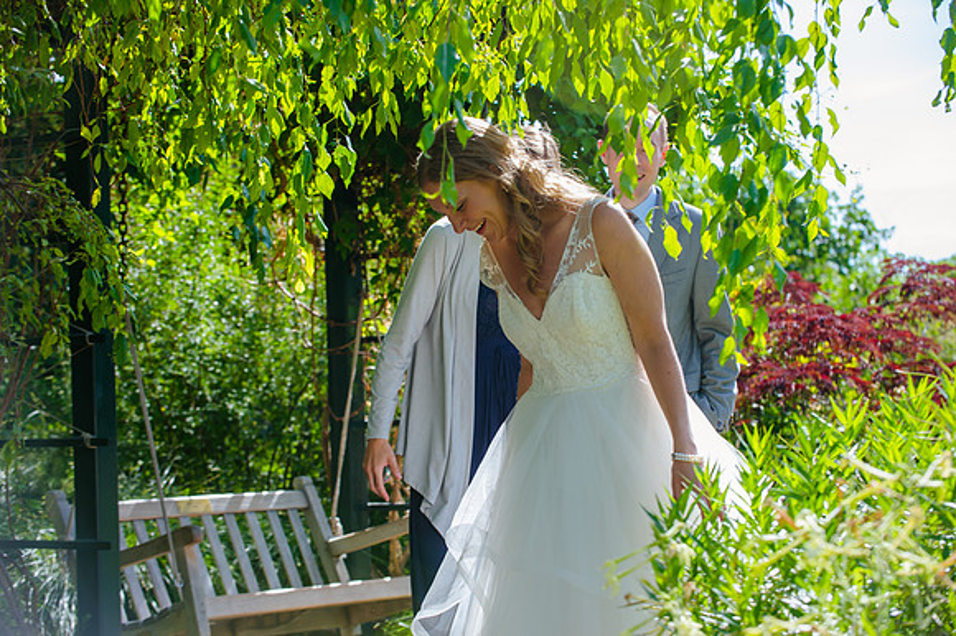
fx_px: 2707
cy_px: 318
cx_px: 478
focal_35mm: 102
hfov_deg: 20.0
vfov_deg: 13.4
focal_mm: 102
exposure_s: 1/400
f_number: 5.6
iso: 400
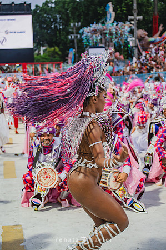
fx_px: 485
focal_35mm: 70
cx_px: 83
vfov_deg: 28.9
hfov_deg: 19.4
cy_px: 125
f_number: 4.5
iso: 800
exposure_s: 1/250
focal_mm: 70
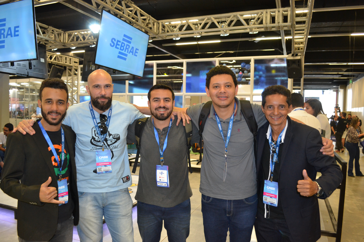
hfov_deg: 67.4
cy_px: 121
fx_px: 273
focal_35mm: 27
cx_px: 182
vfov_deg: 47.9
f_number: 3.5
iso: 1100
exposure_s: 1/60
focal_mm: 18
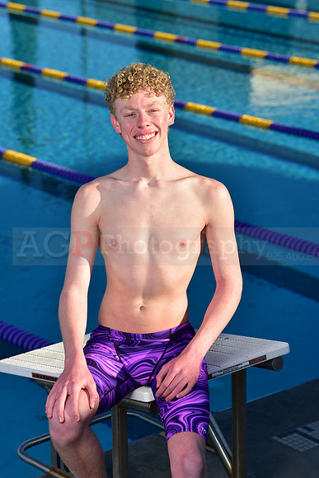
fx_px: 1488
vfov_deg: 18.3
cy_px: 239
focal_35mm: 112
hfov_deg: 12.2
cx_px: 160
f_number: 6.3
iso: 64
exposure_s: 1/250
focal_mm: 112
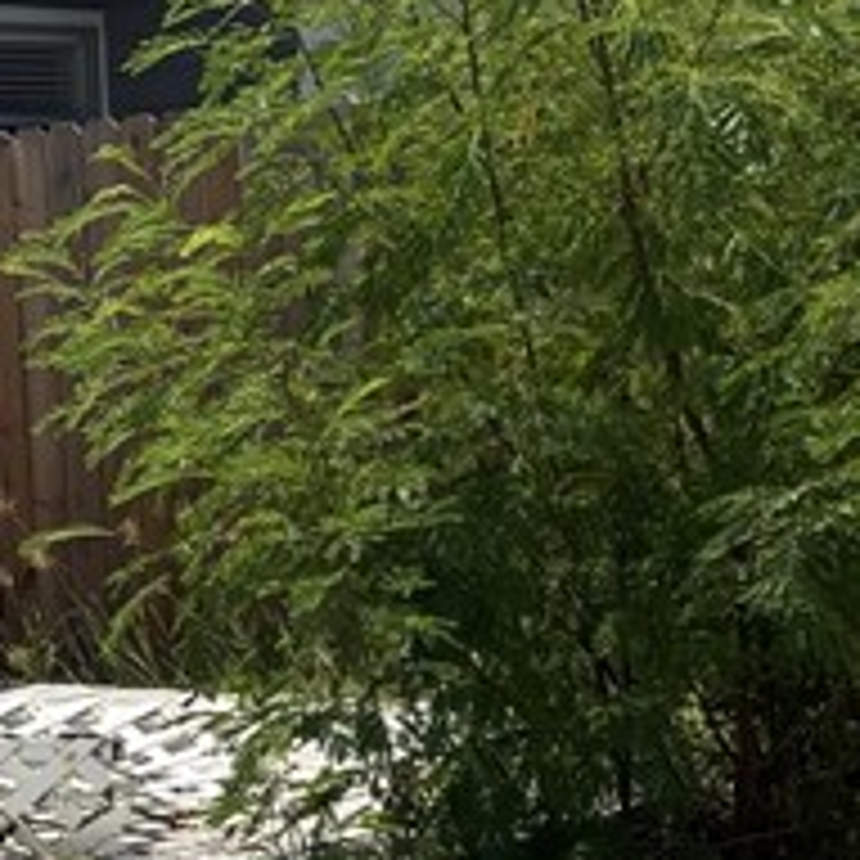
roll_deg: +2.6
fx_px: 3457
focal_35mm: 123
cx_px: -576
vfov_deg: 14.2
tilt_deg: -1.5
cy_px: 495
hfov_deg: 13.1
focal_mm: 5.96
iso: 50
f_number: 1.6
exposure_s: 1/4854
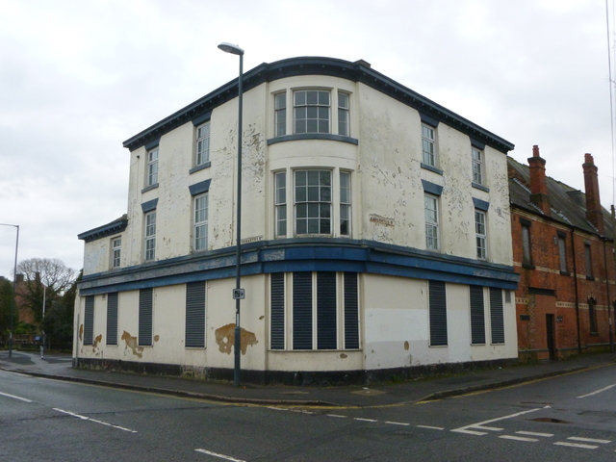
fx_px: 641
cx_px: 308
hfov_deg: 51.4
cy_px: 231
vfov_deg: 39.7
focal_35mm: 36
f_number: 3.6
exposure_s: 1/200
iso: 400
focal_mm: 6.5
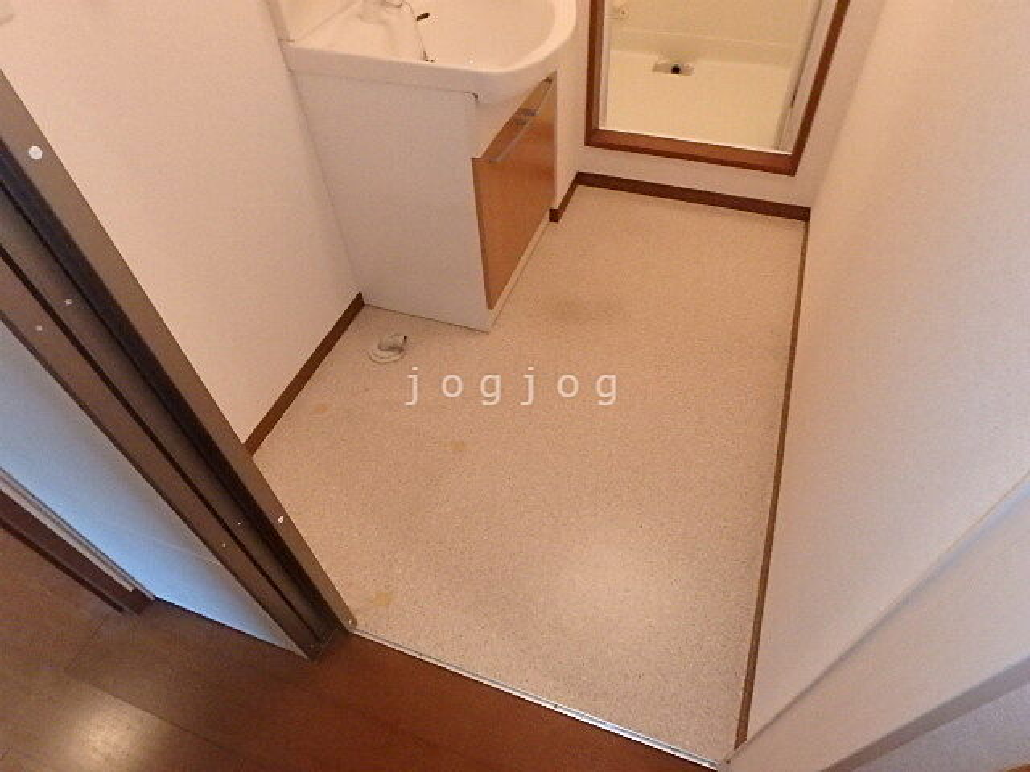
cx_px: 515
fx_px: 625
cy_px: 386
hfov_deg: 79.0
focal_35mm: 21
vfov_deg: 63.4
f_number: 6
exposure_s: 1/30
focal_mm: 3.7
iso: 1250
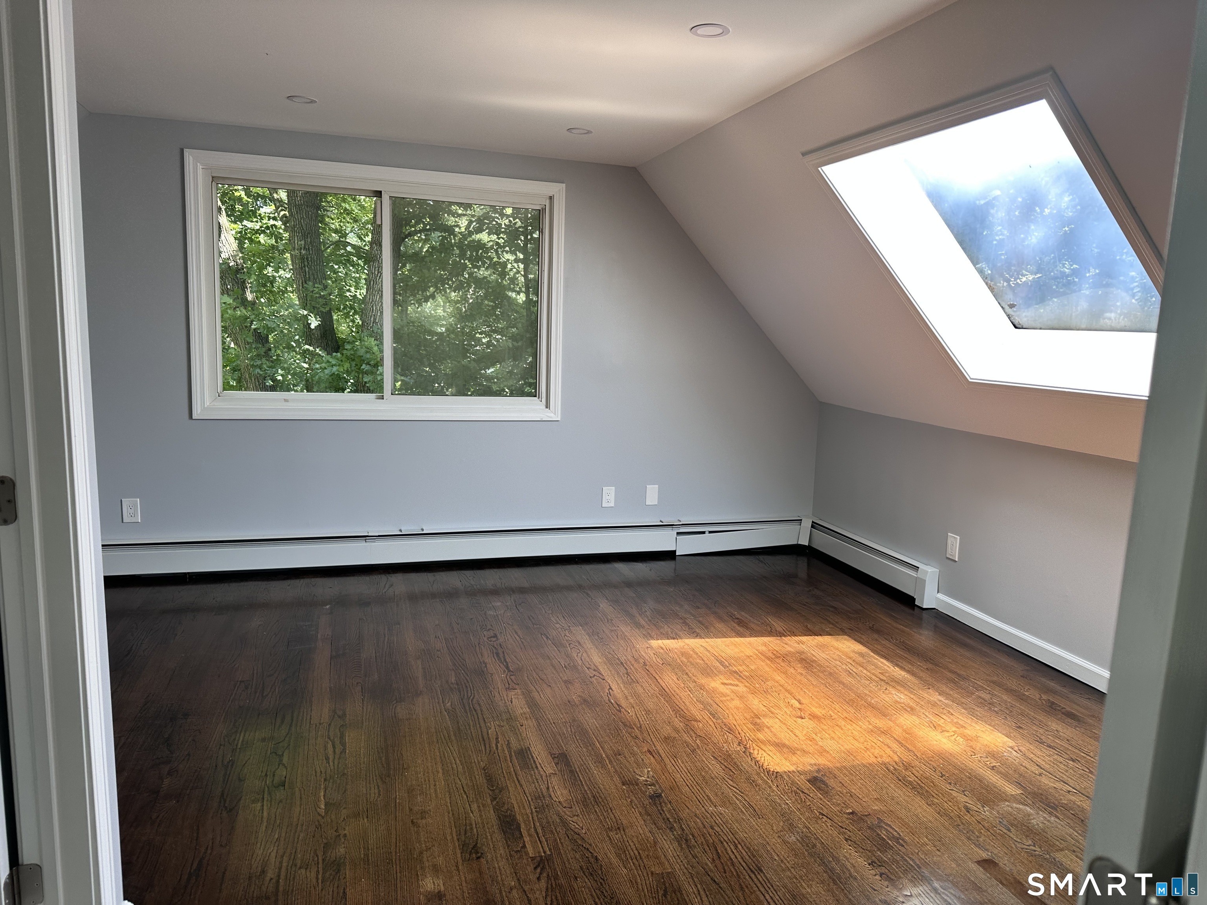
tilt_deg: -9.2
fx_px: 837
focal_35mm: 24
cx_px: 604
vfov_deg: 56.8
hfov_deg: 71.6
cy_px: 452
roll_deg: -3.3
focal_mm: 6.86
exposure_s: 1/121
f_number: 1.78
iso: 64
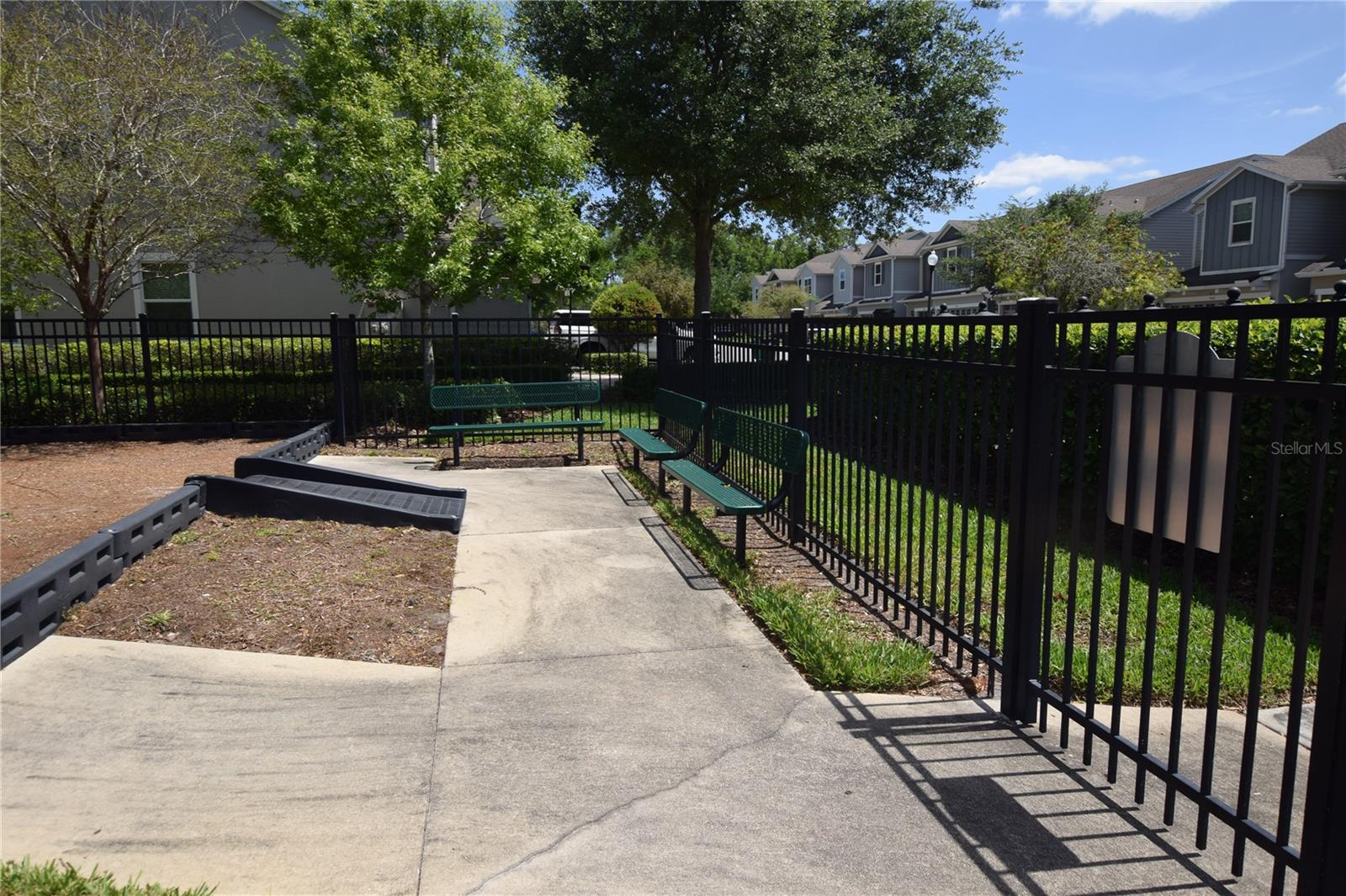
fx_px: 785
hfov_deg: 81.2
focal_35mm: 21
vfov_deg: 59.5
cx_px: 673
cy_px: 448
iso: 100
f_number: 9
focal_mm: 14
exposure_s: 1/200
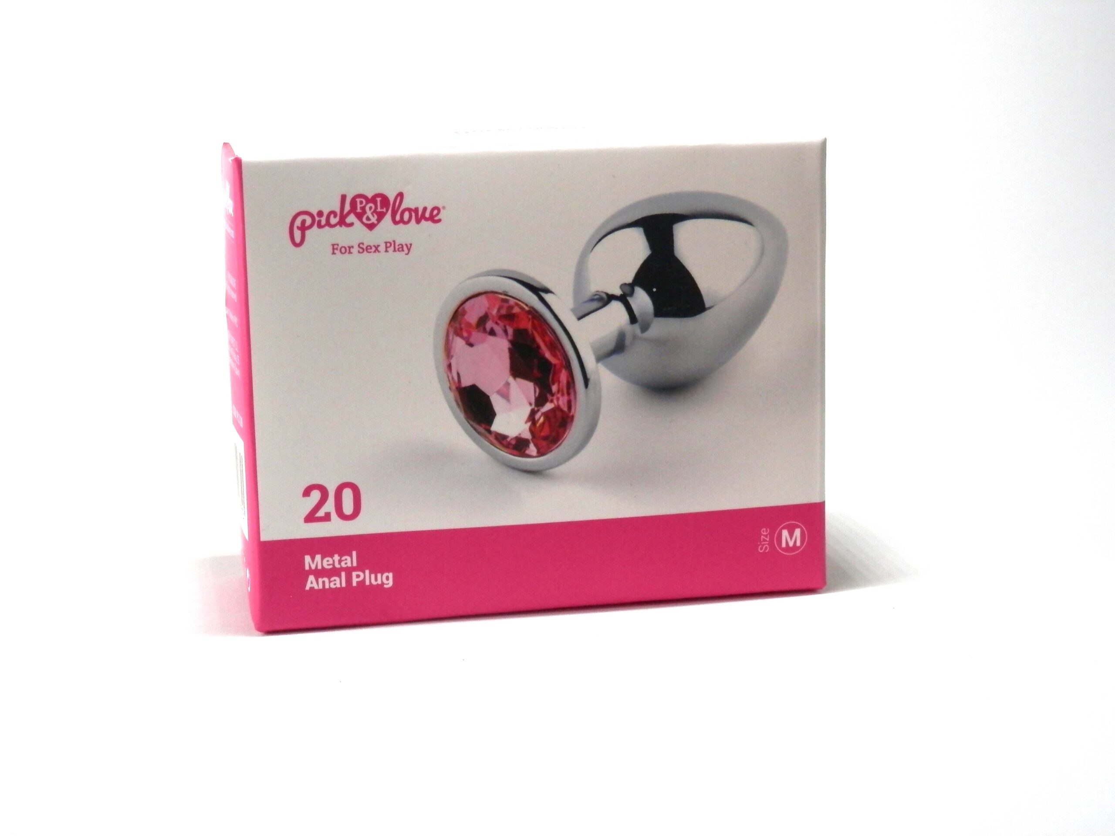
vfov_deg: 24.4
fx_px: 1933
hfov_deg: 32.2
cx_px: 558
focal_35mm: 60
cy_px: 418
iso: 200
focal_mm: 10.8
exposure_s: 1/80
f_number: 4.2
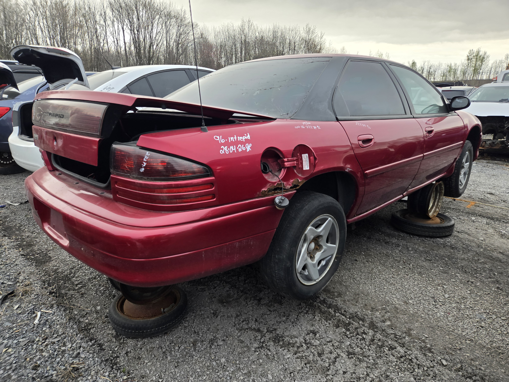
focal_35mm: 23
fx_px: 338
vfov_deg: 58.9
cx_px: 254
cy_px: 191
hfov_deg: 73.9
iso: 80
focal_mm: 5.4
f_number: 1.8
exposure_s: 1/180
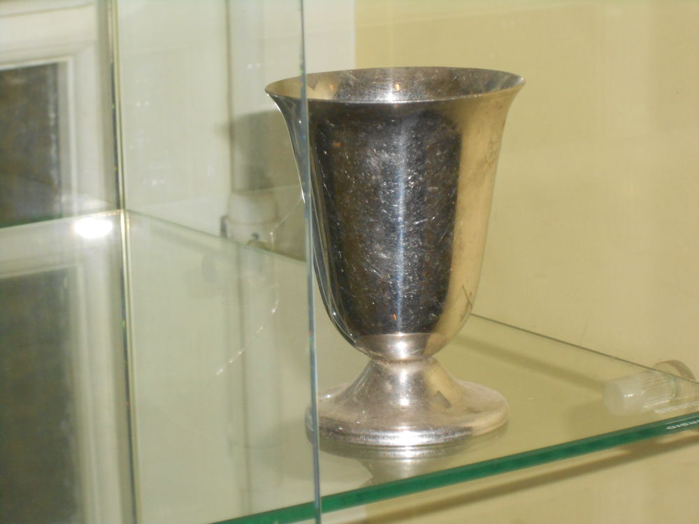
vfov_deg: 9.5
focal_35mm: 156
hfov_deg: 12.7
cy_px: 262
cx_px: 350
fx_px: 3150
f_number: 6.5
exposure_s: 1/60
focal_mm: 27.6
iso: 320
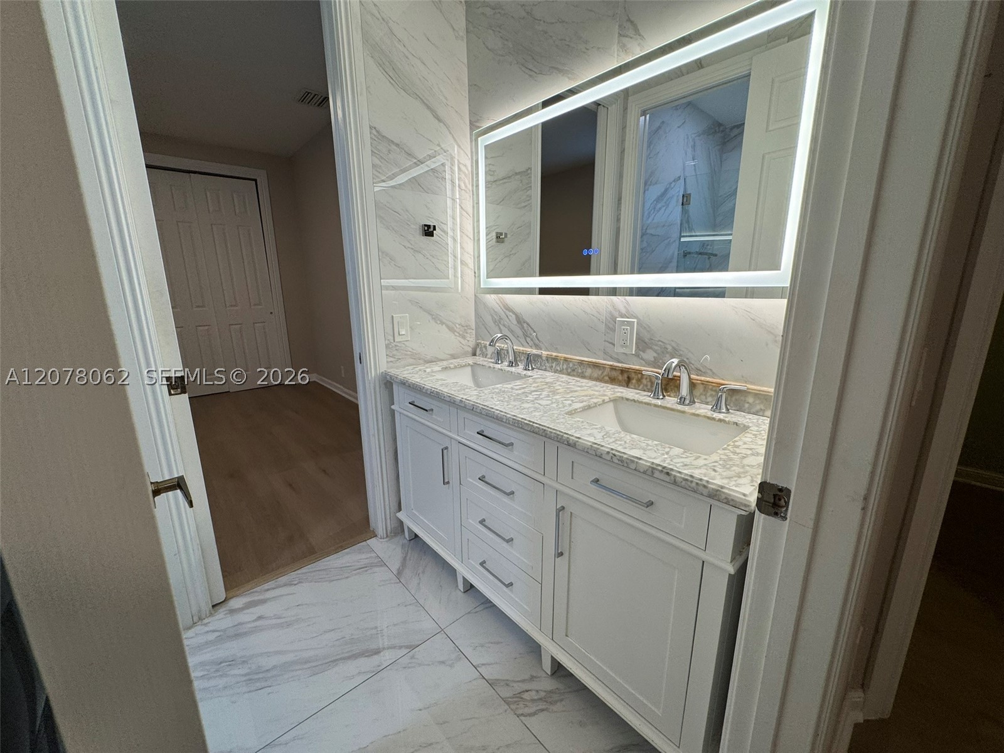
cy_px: 376
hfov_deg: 102.1
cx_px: 502
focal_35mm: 14
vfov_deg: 85.7
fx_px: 406
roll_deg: +0.1
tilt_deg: -13.7
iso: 80
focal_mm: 2.22
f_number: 2.2
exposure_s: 1/120
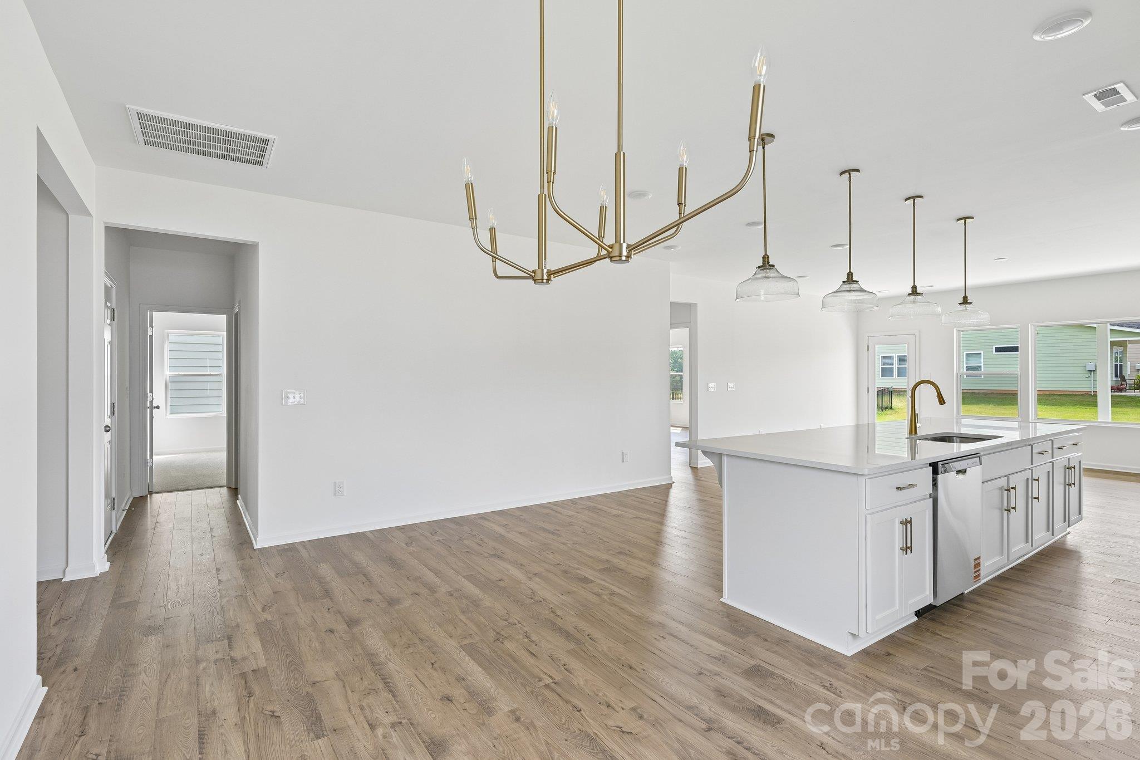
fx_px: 538
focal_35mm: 17
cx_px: 570
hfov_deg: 93.3
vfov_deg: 70.4
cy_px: 380
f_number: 8
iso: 280
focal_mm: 17
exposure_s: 1/20
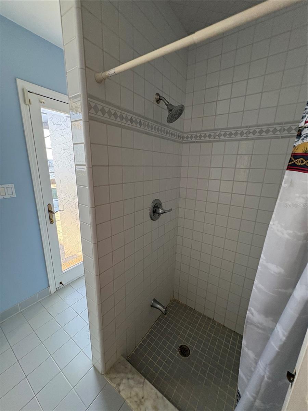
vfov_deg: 102.1
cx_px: 154
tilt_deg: -13.3
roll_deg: -2.5
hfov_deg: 85.7
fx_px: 166
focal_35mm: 14
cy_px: 206
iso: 320
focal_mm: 2.22
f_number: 2.2
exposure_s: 1/60
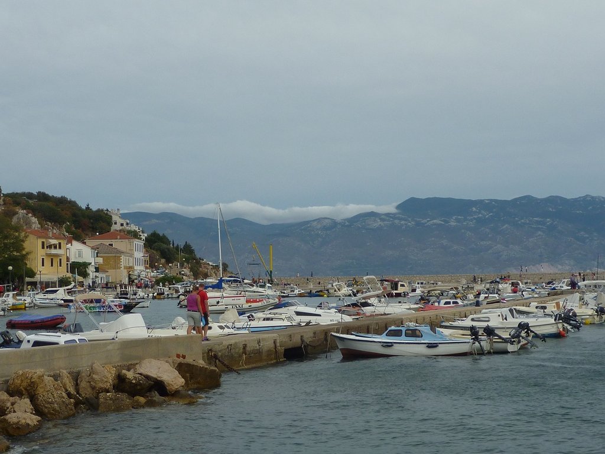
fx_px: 1206
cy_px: 227
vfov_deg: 21.3
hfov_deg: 28.2
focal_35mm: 69
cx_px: 302
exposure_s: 1/200
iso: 80
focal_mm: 7.8
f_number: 4.3
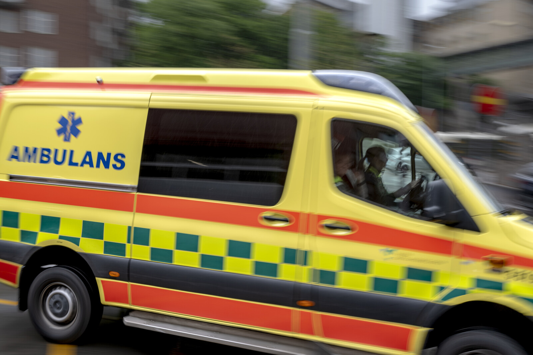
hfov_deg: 54.4
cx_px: 266
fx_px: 518
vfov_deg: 37.9
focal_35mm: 35
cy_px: 178
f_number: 10
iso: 64
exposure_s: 1/13
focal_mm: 35
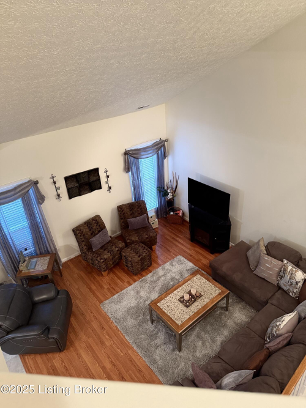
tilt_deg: -30.4
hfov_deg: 56.8
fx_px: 283
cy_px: 204
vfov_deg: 71.6
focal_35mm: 24
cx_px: 153
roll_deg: +4.5
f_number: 1.78
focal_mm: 6.76
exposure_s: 1/40
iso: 640
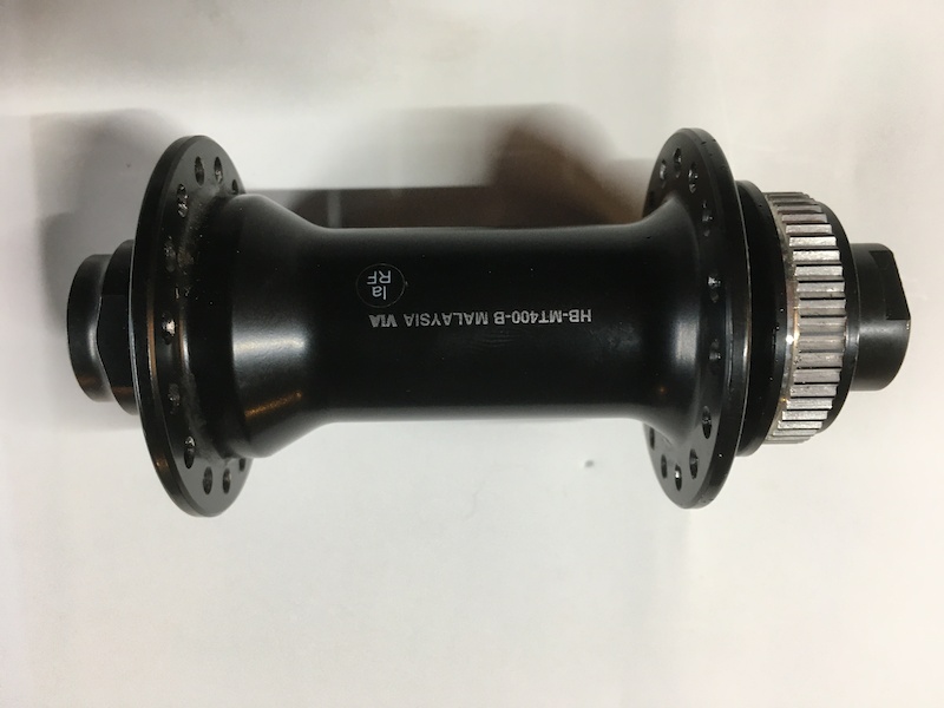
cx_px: 472
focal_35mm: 29
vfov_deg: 48.2
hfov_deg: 61.7
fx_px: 791
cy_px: 354
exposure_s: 1/30
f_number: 2.2
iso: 80
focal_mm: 4.15
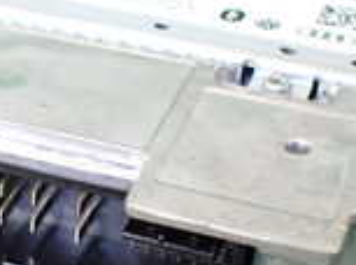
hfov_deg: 16.3
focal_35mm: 118
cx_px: -19
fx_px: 1211
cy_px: 181
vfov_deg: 12.5
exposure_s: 1/125
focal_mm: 5.4
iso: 800
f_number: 2.3
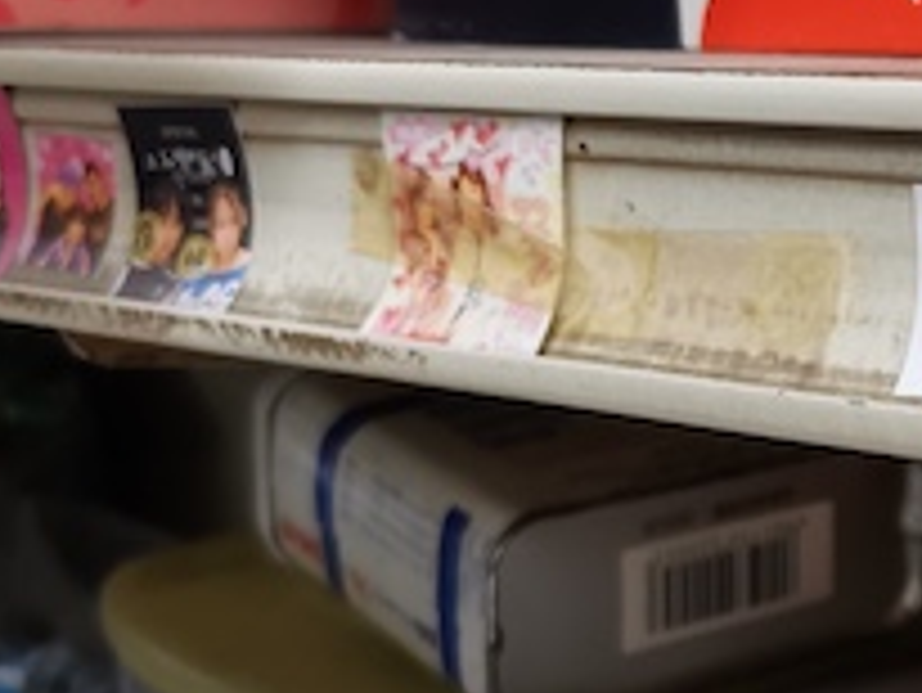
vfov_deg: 18.2
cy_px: 234
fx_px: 2159
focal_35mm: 81
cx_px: 1196
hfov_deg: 21.8
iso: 400
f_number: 1.8
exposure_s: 1/50
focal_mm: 4.75
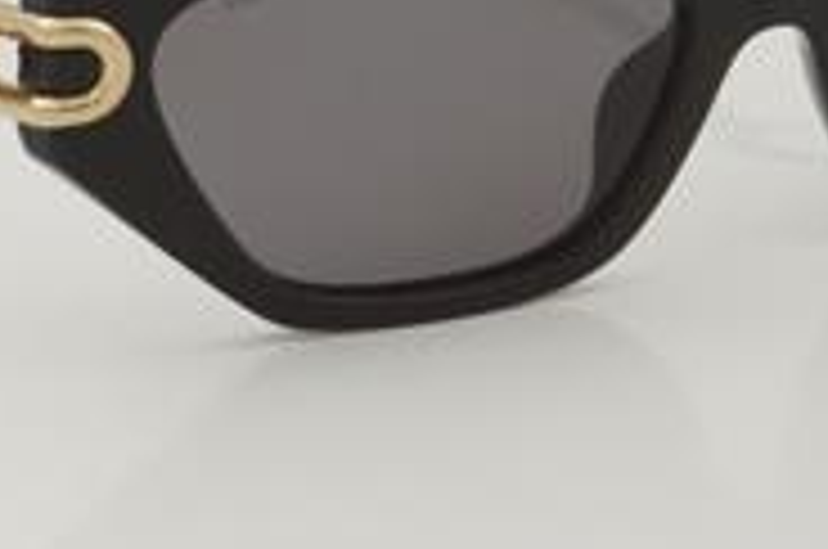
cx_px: 414
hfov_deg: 12.6
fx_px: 3742
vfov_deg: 8.4
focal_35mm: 163
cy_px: 54
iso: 100
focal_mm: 50
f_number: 32
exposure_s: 1/3
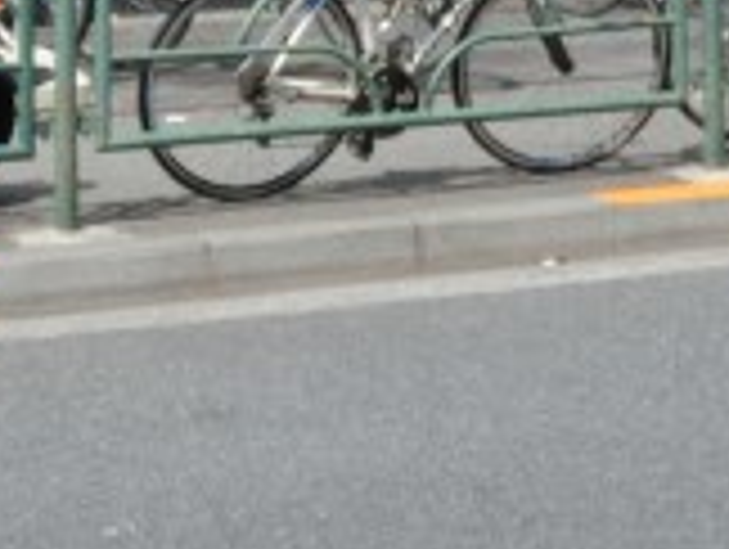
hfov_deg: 12.5
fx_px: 3332
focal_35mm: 158
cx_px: 513
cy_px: -423
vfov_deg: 9.0
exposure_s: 1/400
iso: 80
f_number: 4
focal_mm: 7.15
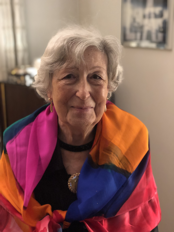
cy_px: 116
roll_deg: +0.0
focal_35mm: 52
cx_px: 87
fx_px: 349
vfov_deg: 36.8
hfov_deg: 28.0
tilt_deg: -11.8
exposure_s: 1/8
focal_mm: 6
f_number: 2.4
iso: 200
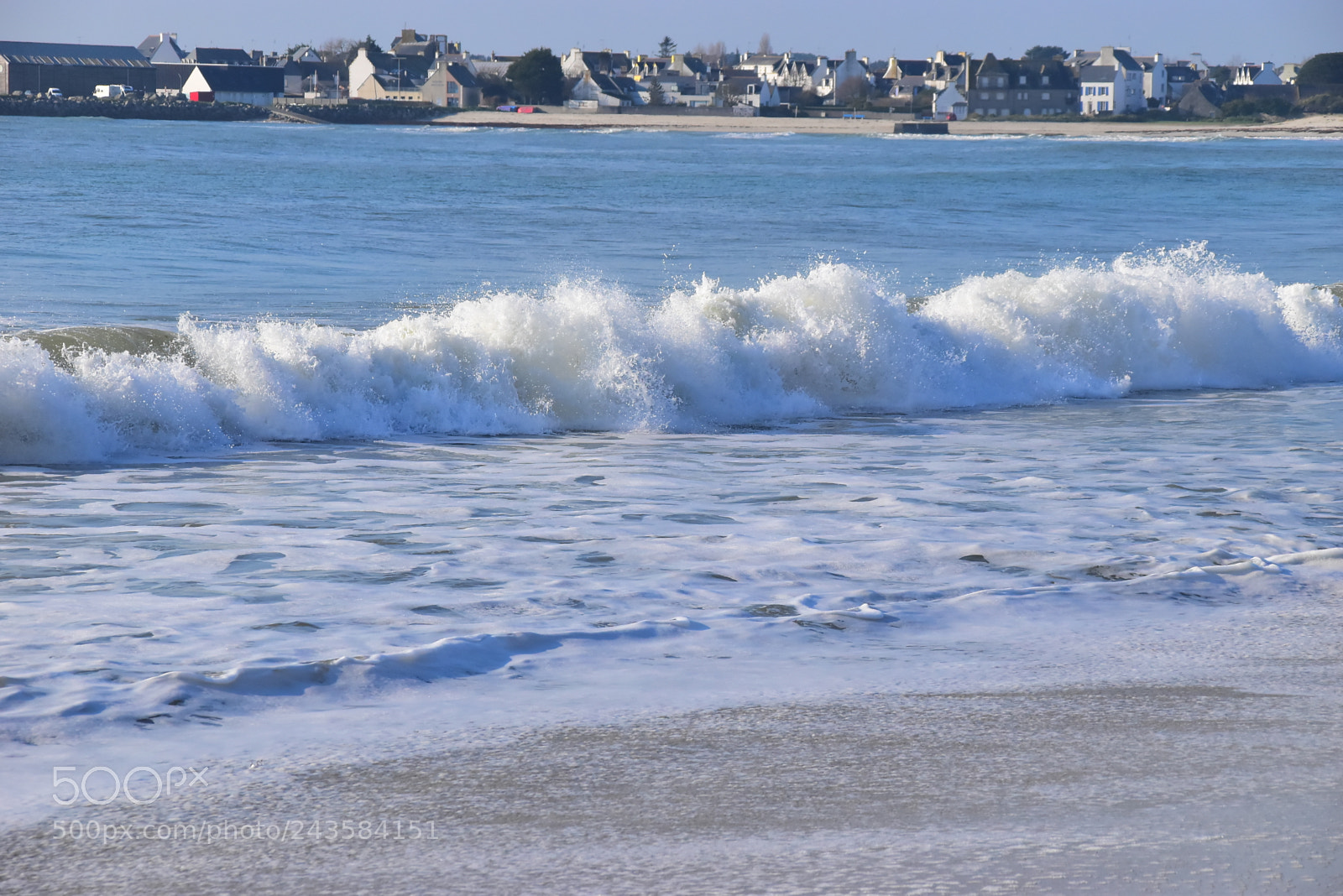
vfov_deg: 9.2
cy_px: 448
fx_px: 5598
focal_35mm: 150
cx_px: 672
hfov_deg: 13.7
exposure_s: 1/1600
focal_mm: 100
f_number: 10
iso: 1000
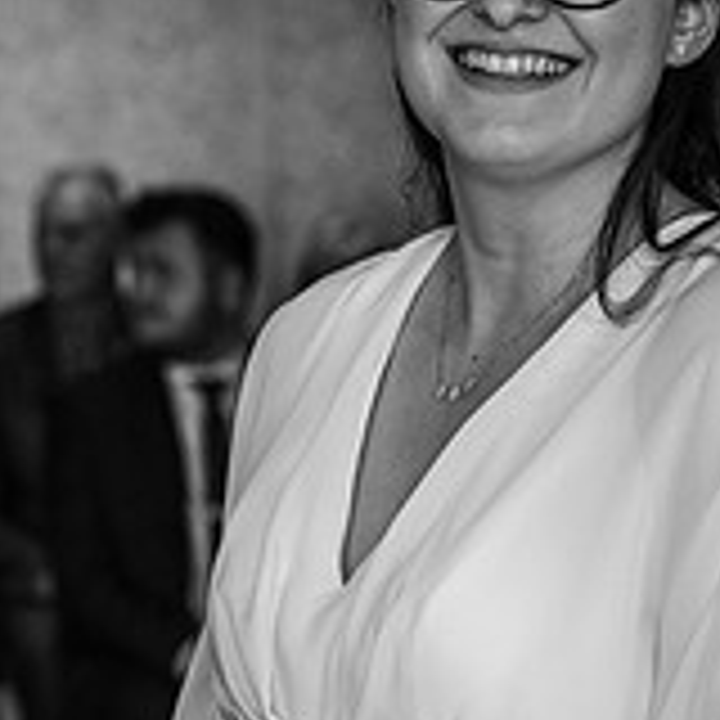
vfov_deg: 10.9
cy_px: 495
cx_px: -216
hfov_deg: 10.7
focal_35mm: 160
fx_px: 3765
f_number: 3.2
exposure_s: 1/200
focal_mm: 52
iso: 450
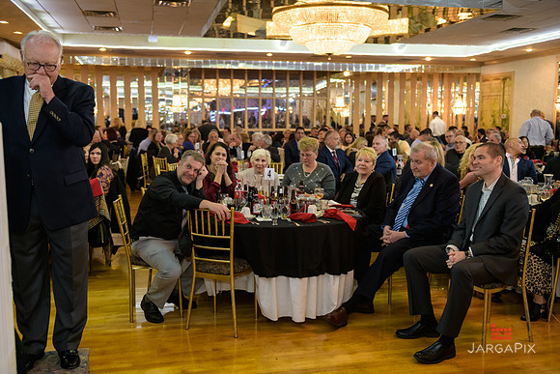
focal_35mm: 36
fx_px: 560
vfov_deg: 36.9
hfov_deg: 53.1
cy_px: 187
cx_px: 280
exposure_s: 1/125
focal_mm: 36
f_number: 3.2
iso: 1000
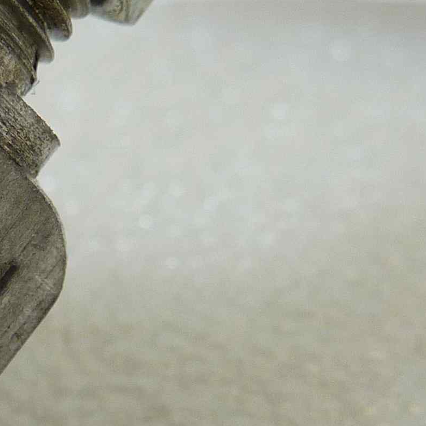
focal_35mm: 96
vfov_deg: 18.1
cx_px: -58
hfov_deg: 17.4
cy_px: 265
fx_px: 1337
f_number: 3.3
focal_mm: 4.1
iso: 80
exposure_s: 1/60
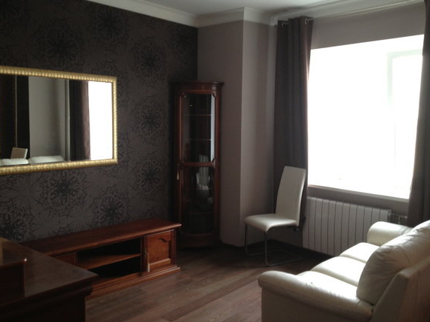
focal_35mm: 38
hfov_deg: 49.0
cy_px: 156
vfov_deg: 37.7
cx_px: 206
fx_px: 472
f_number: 2.4
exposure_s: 1/20
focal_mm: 4.28
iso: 80
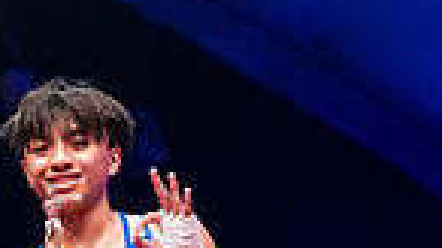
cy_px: 491
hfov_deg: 11.9
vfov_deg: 6.6
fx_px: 2097
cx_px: -15
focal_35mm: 179
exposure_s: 1/400
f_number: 2.8
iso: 4000
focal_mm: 43
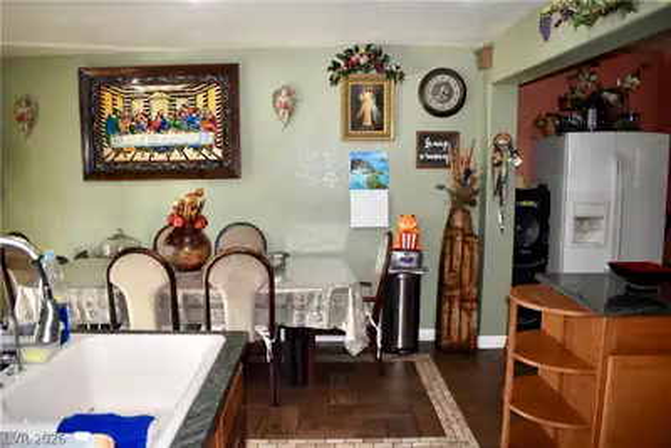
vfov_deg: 48.0
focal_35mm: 27
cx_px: 336
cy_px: 224
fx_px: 503
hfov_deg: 67.4
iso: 1250
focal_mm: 18
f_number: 3.5
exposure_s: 1/60
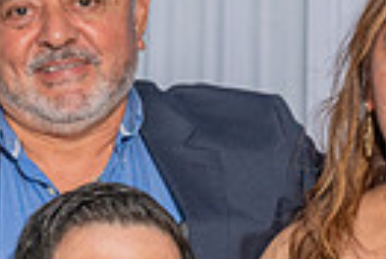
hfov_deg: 6.7
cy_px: 363
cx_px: 186
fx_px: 3321
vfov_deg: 4.4
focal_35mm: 309
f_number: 5
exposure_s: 1/160
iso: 640
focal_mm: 70
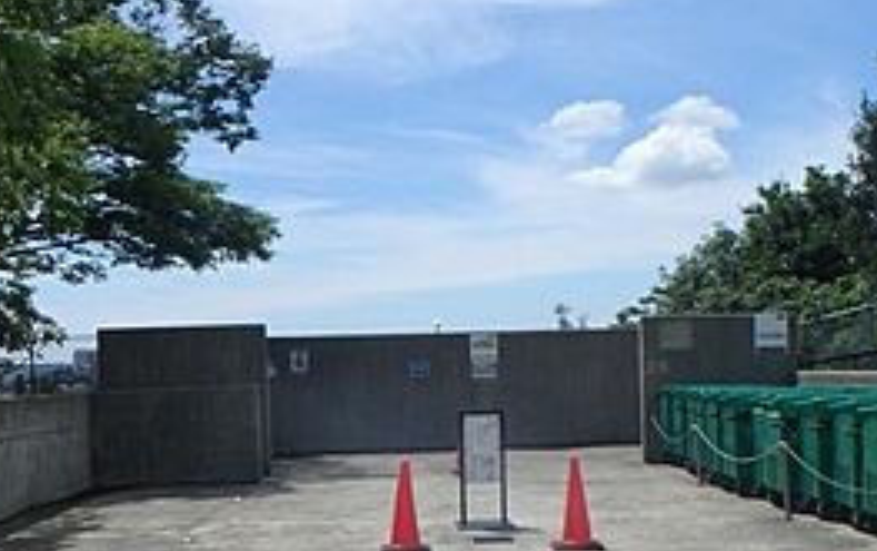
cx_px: 524
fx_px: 1148
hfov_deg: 41.6
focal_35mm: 48
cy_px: 411
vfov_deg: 26.6
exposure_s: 1/800
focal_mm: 3.7
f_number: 6
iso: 125
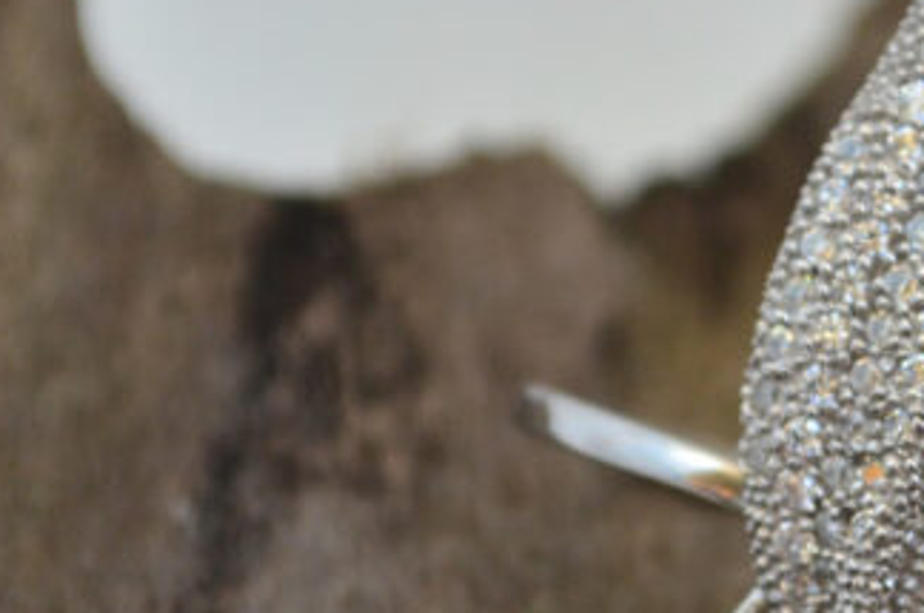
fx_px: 6678
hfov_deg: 7.9
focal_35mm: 261
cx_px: 830
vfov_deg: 5.3
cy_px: 379
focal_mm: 55
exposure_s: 1/60
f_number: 5.6
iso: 400
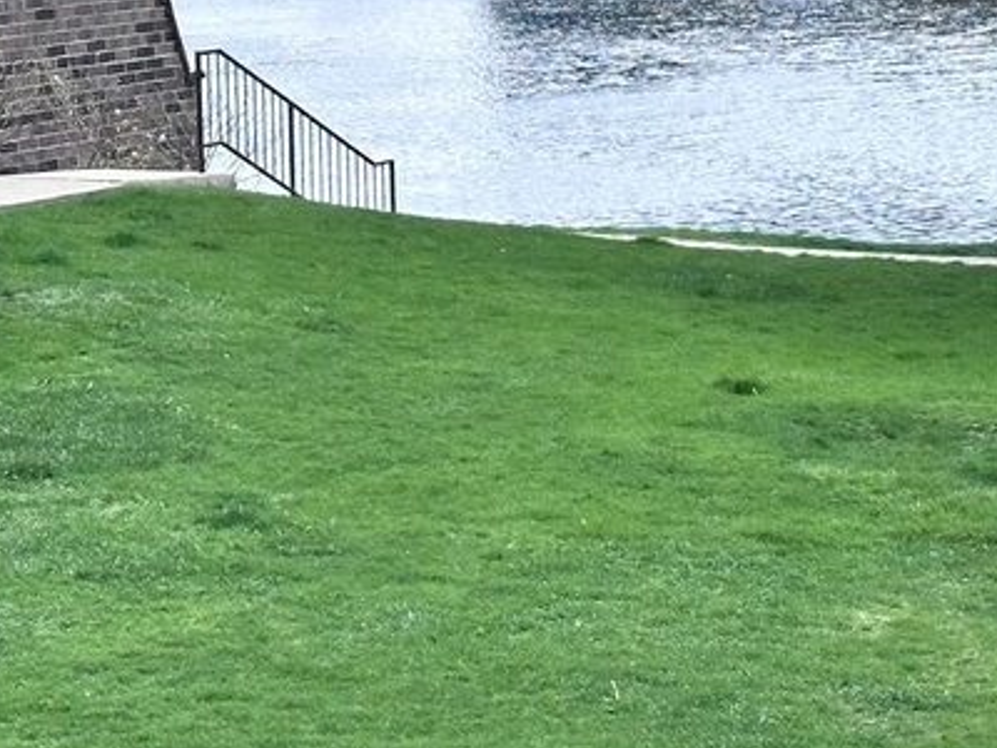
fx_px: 4983
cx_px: 1009
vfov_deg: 8.6
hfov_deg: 11.3
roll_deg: +1.5
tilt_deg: -5.7
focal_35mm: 173
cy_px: 125
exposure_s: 1/2597
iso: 64
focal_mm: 6.86
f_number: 1.78
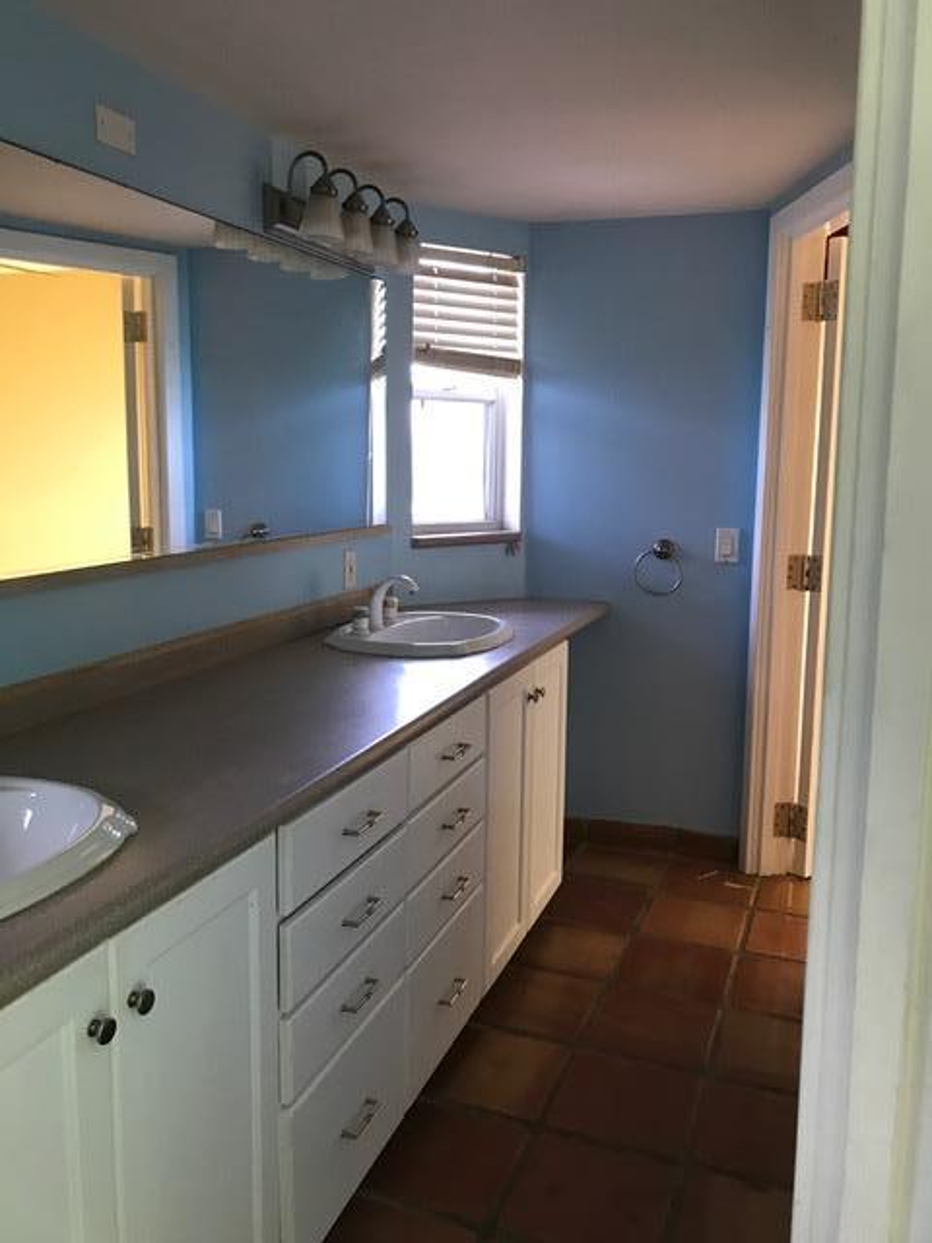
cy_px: 622
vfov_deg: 63.4
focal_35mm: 28
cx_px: 466
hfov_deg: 49.7
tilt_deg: -8.5
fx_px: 1005
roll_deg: -1.0
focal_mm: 3.99
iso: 50
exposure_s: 1/15
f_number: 1.8
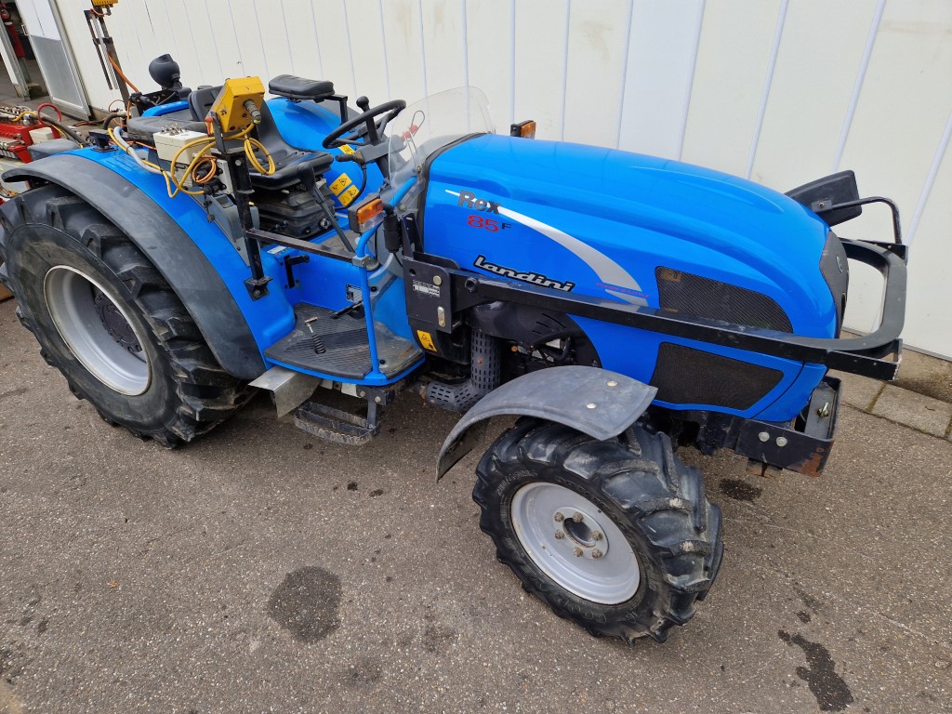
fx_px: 633
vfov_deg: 58.9
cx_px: 476
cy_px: 357
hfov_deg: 73.9
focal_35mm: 23
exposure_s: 1/278
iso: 50
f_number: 1.8
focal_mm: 5.4
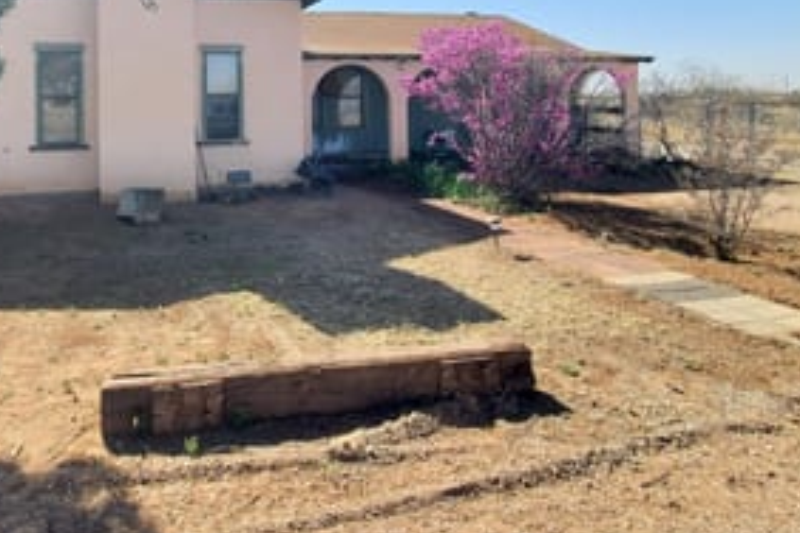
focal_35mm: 23
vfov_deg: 50.7
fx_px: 511
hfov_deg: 72.3
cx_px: 230
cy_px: 85
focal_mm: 1.8
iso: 50
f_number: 2.2
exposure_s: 1/912
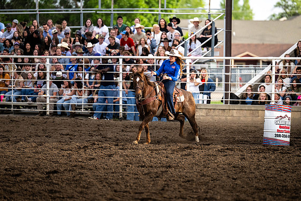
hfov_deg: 9.0
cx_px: 171
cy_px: 87
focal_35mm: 227
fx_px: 1902
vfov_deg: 6.0
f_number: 2.8
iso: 1250
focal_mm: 200
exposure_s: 1/8000
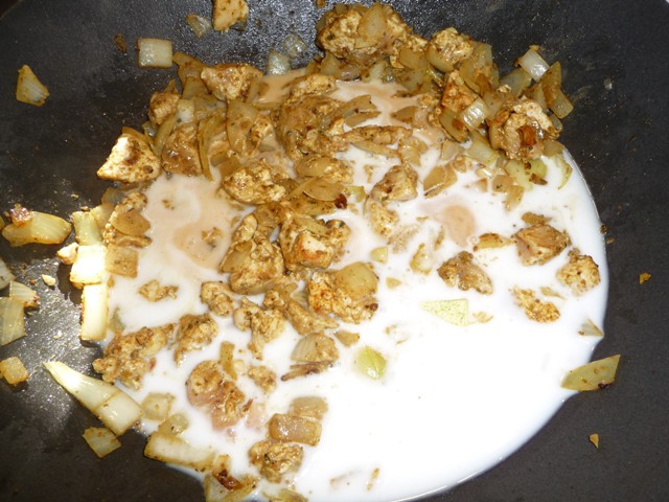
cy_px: 251
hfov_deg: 63.4
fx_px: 541
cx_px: 334
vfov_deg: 49.7
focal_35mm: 28
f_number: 3.3
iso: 100
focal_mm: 4.7
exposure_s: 1/30
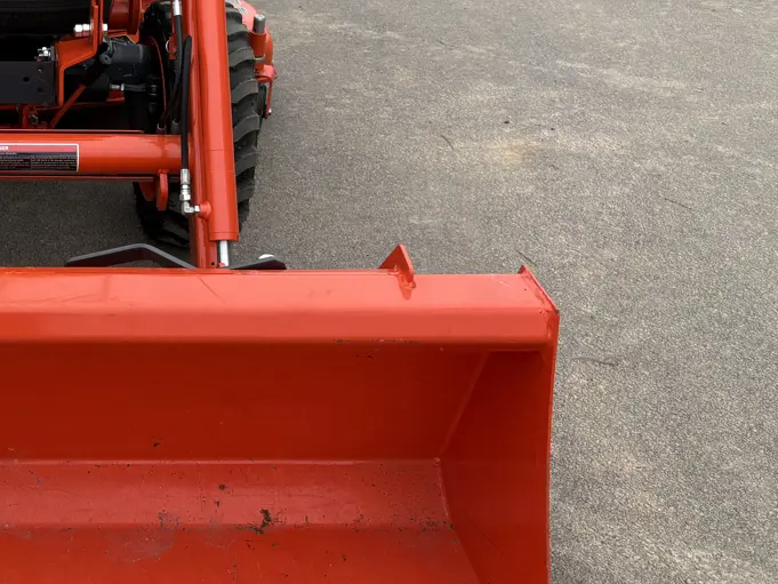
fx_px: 1236
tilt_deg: -15.1
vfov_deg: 25.3
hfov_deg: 32.4
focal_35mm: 55
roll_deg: +1.2
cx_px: 18
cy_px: 0
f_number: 1.6
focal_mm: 5.96
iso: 50
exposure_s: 1/739
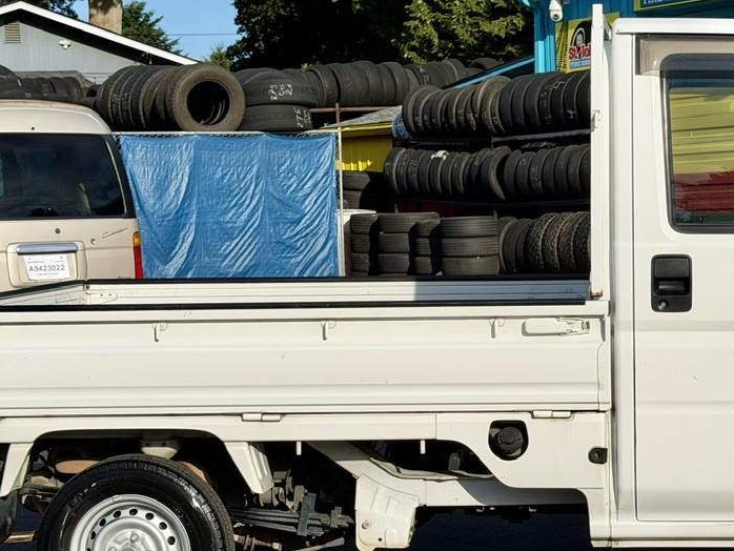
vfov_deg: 16.8
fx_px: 1867
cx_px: 537
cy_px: 326
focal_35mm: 88
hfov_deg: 22.1
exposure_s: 1/11364
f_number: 1.78
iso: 64
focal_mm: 6.76
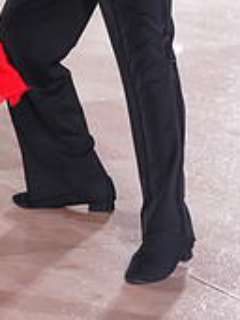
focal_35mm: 228
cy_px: -118
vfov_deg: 8.5
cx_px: -1
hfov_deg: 6.5
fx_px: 2110
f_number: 4
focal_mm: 70
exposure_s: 1/400
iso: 3200
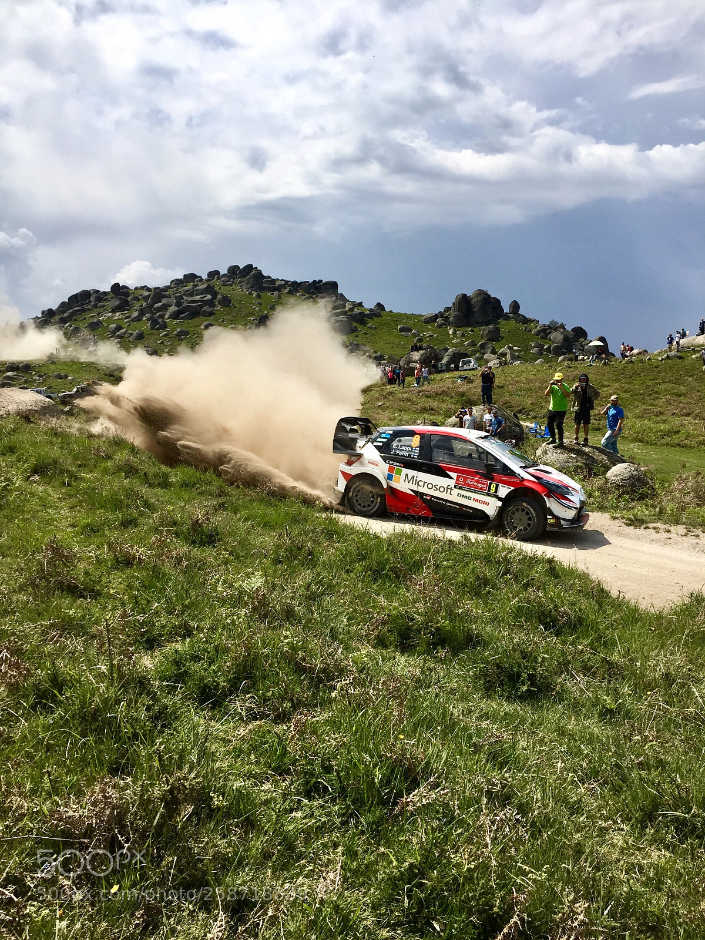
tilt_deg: -6.9
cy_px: 470
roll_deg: +1.3
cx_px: 352
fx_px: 787
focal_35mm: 29
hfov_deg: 48.2
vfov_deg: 61.7
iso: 32
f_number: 2.2
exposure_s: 1/3049
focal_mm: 4.15
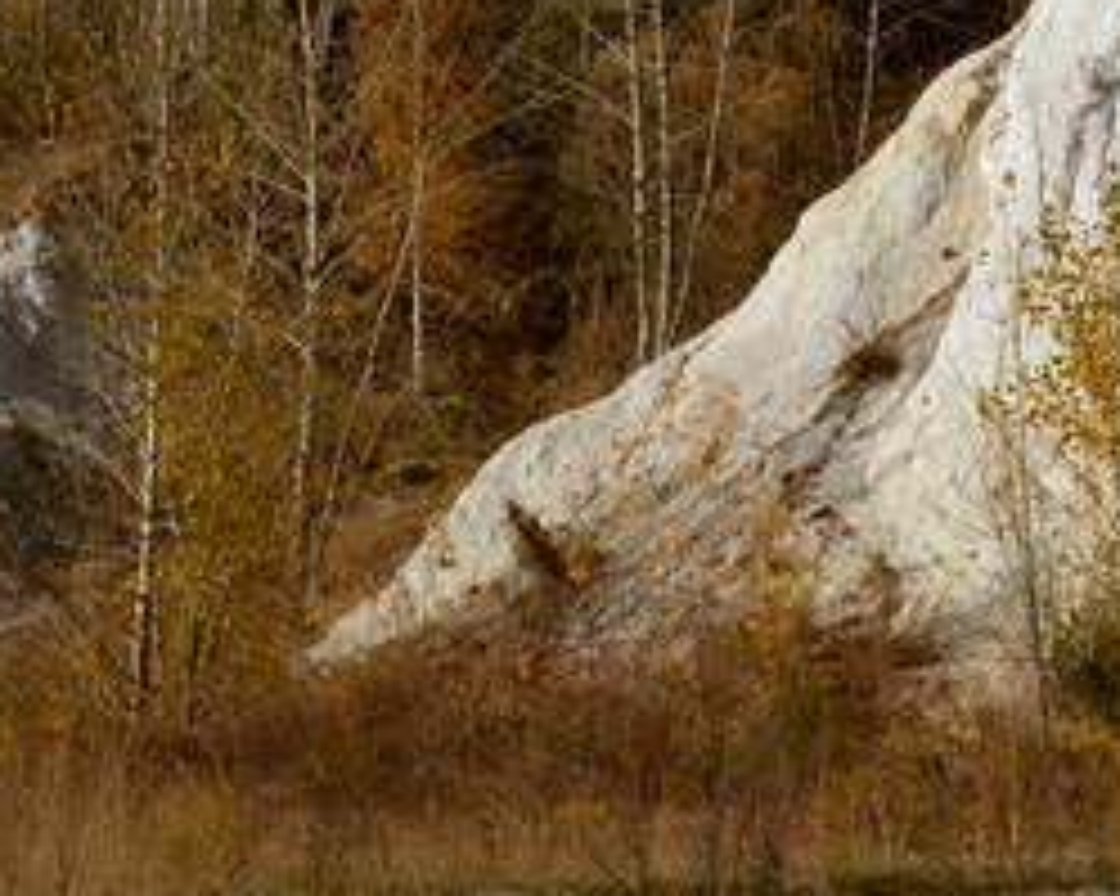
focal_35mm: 122
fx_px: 4042
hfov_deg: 15.8
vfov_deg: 12.5
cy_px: 23
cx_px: 630
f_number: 7.1
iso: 800
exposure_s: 1/4000
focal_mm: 30
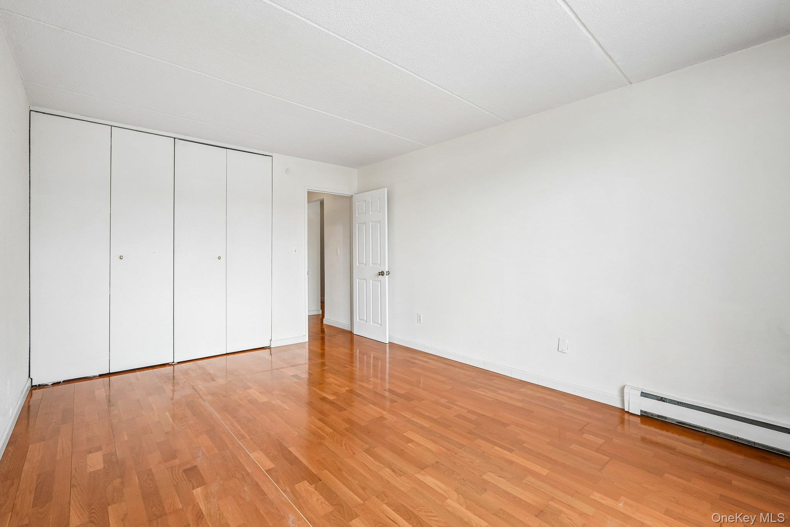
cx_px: 395
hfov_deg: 96.7
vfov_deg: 73.7
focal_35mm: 16
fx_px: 351
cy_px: 264
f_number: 8
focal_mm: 16
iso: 320
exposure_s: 1/30
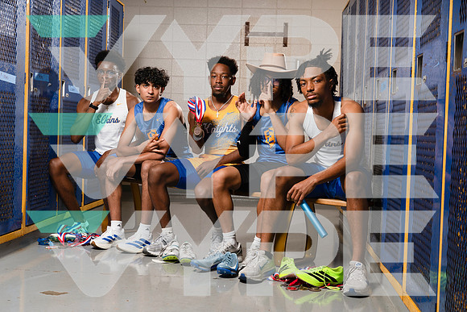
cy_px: 156
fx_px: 636
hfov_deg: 40.3
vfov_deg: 27.5
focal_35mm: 49
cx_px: 234
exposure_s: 1/250
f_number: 8
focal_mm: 49
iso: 125
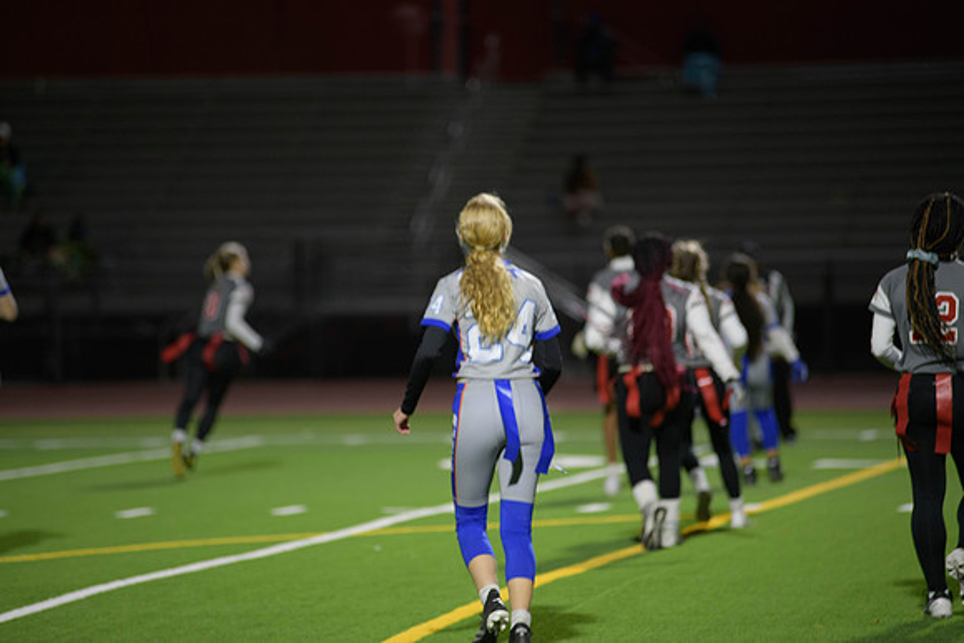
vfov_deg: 6.9
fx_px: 5357
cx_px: 482
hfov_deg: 10.3
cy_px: 322
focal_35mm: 200
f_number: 2.8
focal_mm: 200
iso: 1000
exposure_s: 1/200
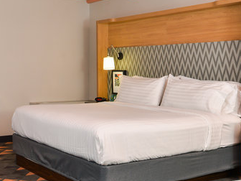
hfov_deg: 33.3
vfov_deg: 26.5
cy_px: 116
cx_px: 30
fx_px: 383
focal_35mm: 55
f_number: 6.3
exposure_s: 1/125
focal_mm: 24
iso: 400
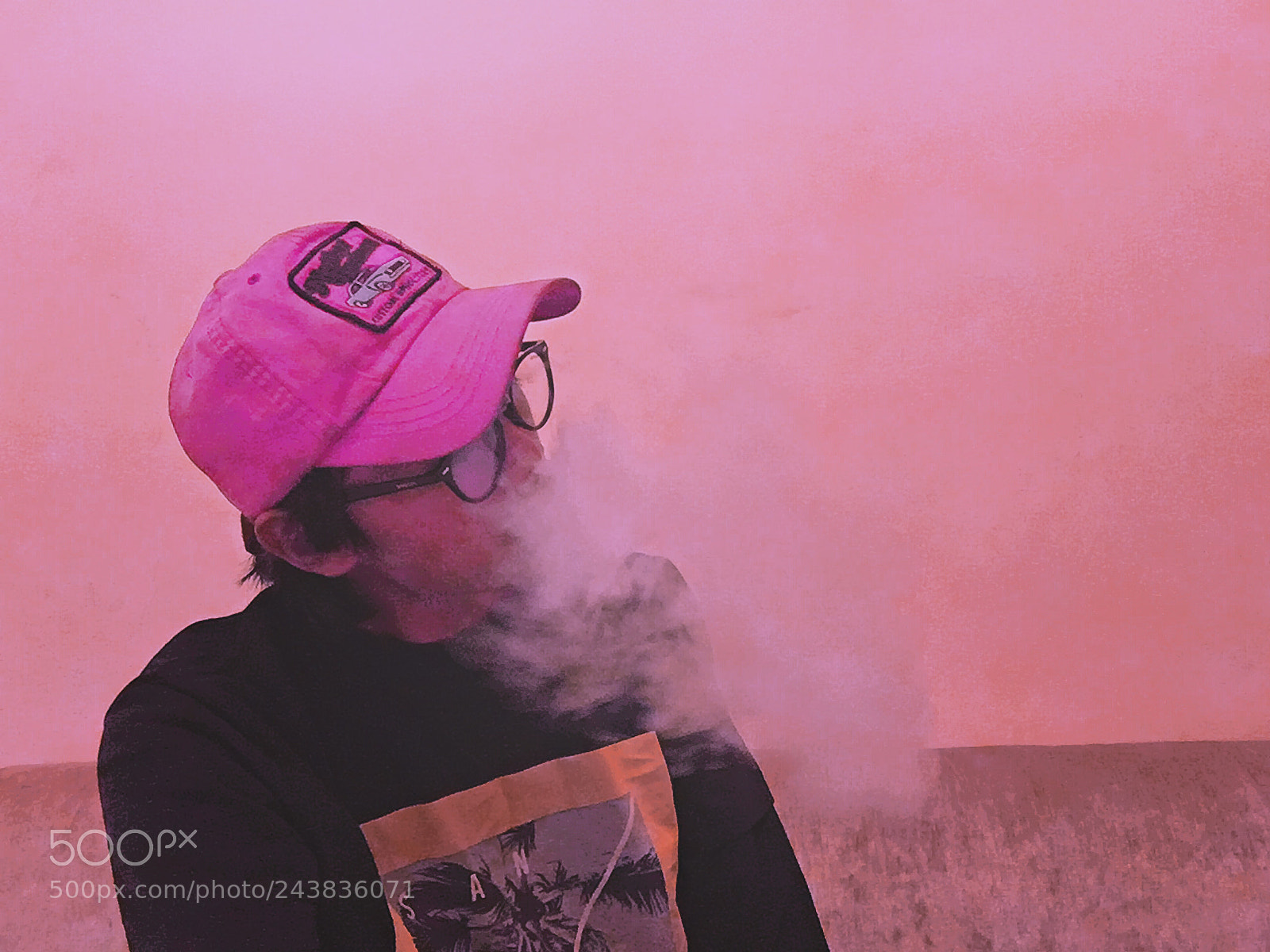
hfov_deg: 58.4
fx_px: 1137
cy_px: 476
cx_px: 635
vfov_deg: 45.4
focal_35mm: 31
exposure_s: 1/17
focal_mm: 2.65
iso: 500
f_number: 2.2
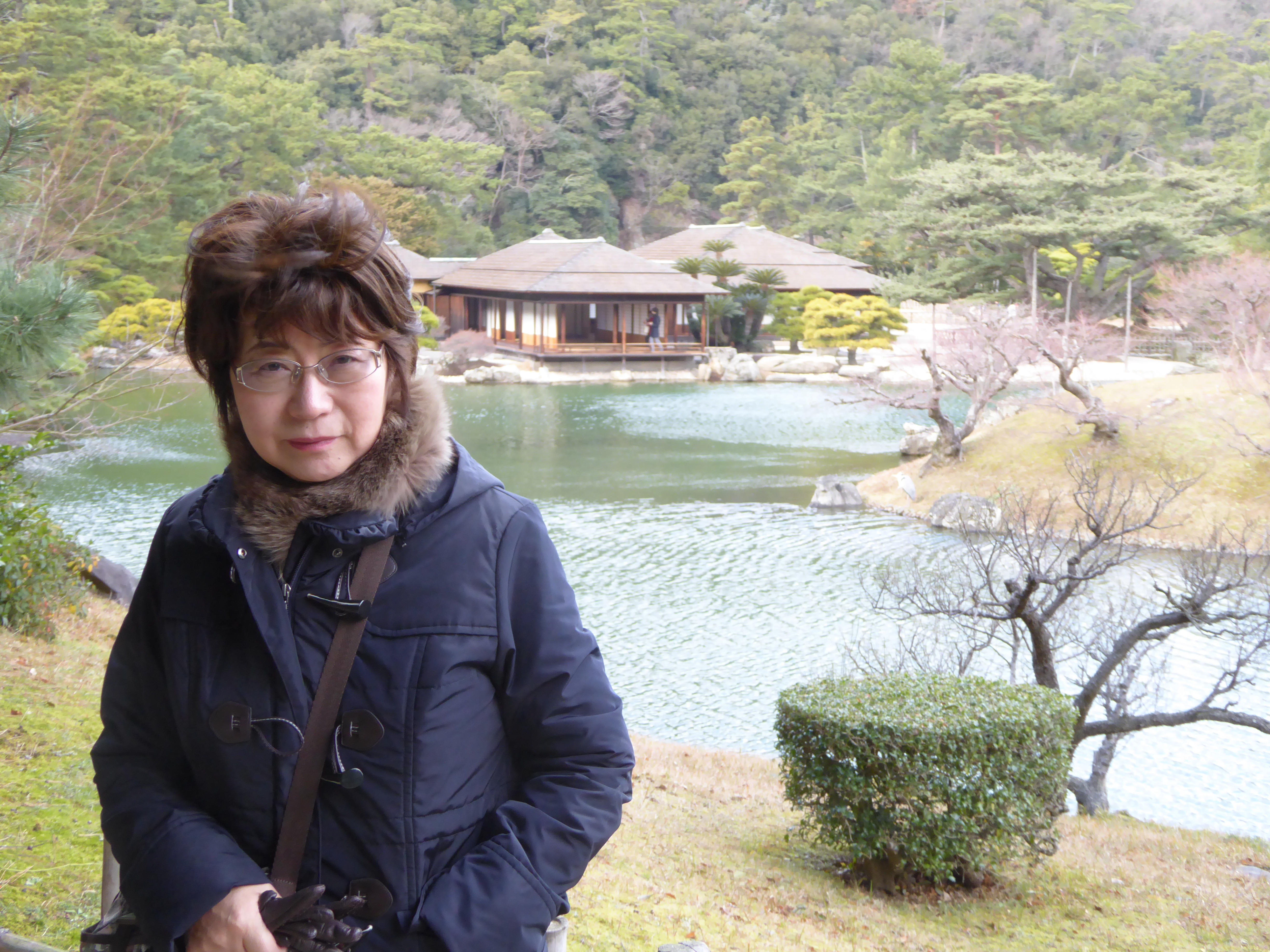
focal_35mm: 53
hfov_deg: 36.2
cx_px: 635
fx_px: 1944
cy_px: 476
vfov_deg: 27.5
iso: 200
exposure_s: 1/60
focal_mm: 9
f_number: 4.1
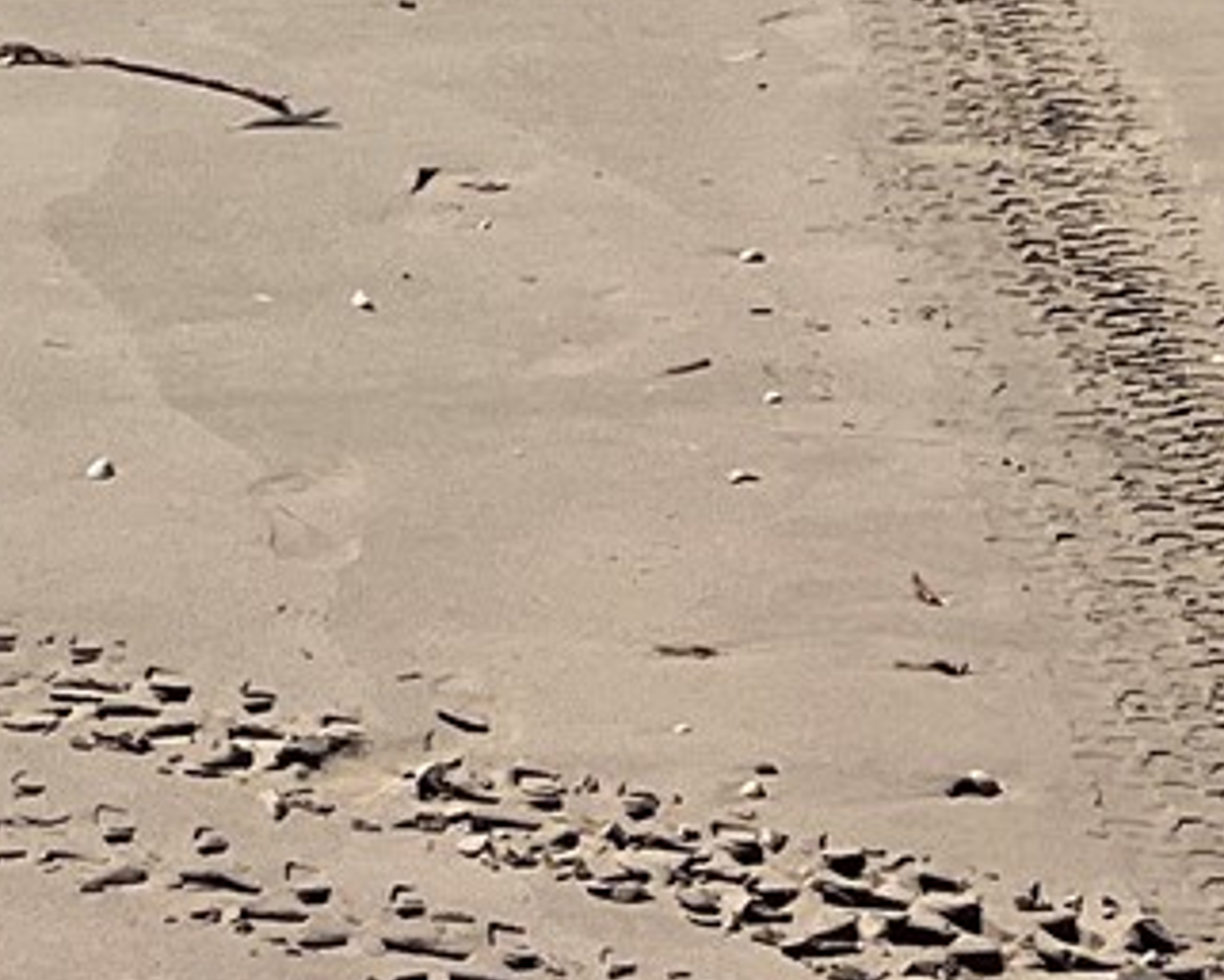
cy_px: -1819
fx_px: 5870
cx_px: -175
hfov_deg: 11.7
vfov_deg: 8.3
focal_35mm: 162
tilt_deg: +2.3
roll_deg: -2.1
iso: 50
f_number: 1.5
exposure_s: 1/12658
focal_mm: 5.7
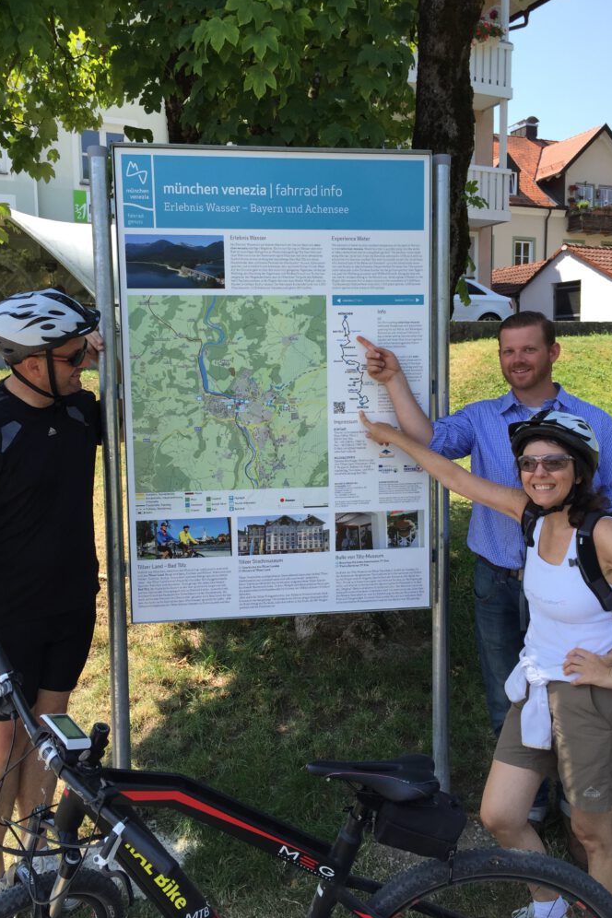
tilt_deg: -4.7
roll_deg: -0.4
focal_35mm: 31
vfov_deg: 60.3
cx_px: 305
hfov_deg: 42.3
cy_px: 448
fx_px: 790
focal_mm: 4.15
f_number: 2.2
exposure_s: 1/694
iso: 32
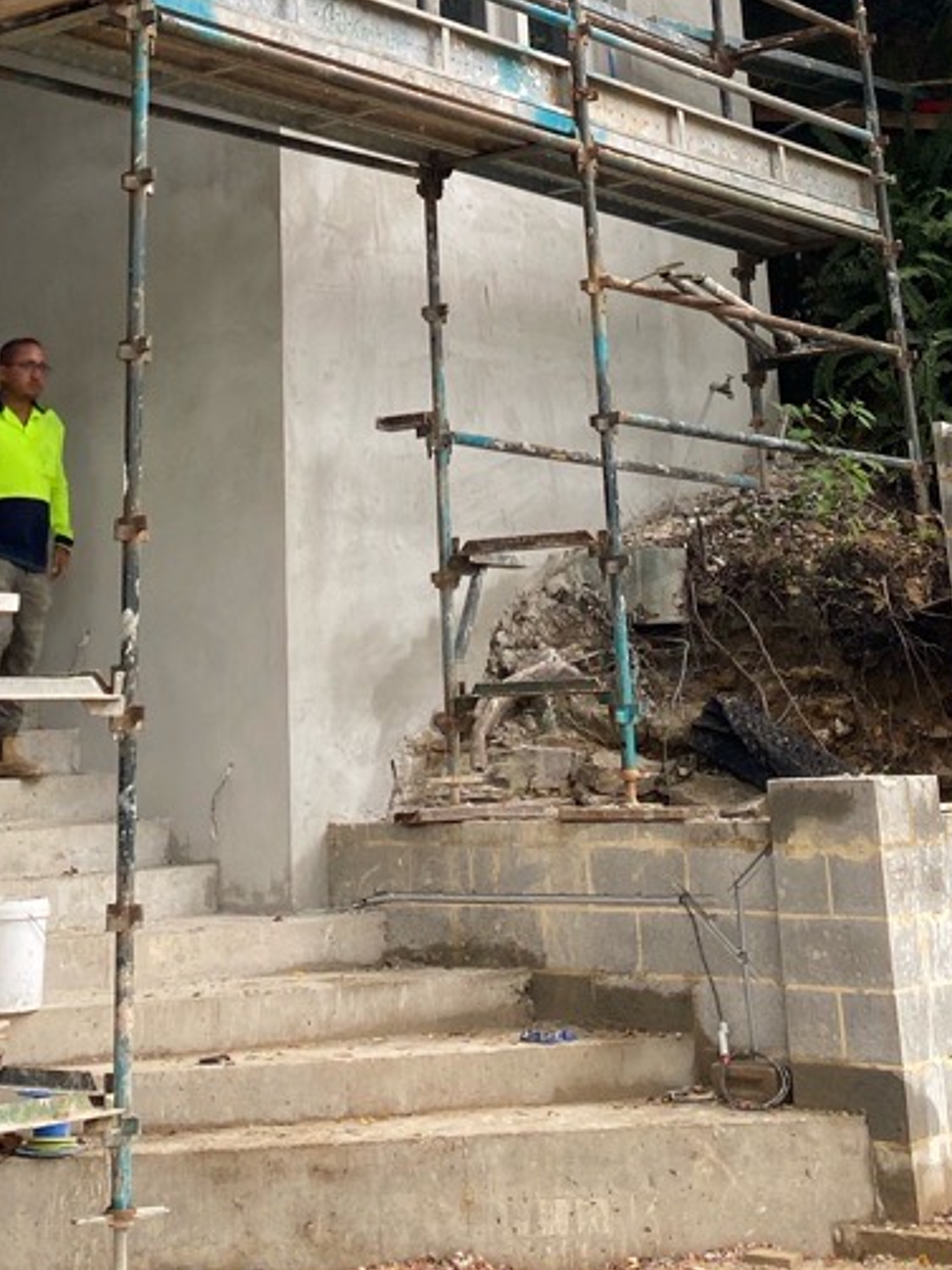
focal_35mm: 62
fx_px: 2274
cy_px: -144
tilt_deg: +20.4
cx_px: 343
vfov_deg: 28.2
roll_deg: +2.2
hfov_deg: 23.6
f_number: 1.8
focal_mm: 4.25
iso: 32
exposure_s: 1/282
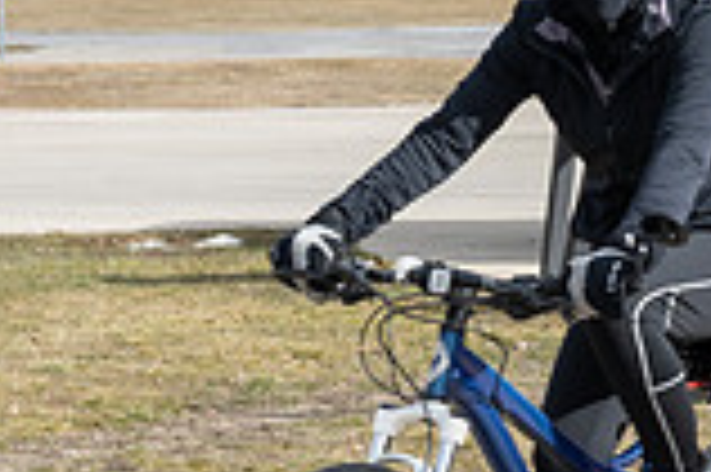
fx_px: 6432
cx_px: 1358
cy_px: 146
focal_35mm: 326
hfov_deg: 6.2
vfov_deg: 4.2
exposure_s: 1/250
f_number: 7.1
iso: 250
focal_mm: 48
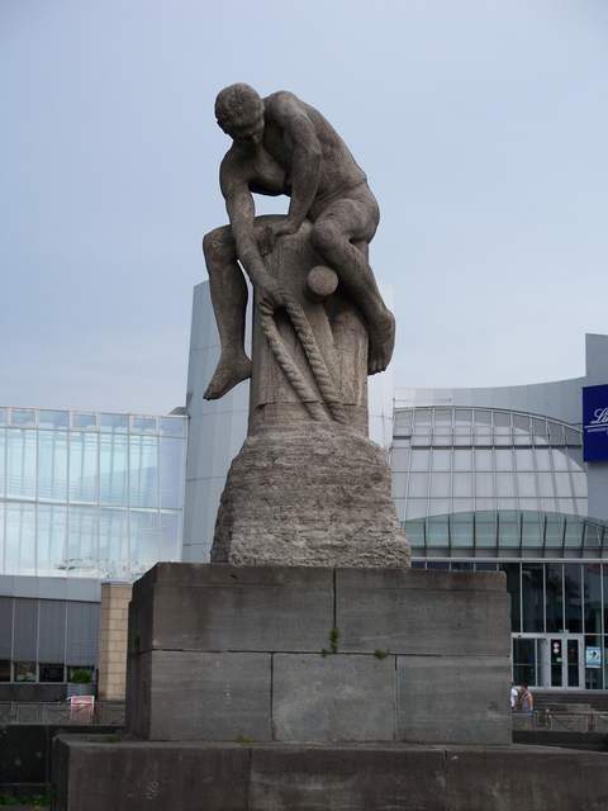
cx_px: 304
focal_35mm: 82
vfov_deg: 23.8
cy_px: 406
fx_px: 1920
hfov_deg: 18.0
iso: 160
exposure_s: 1/80
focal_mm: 17.3
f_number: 3.6
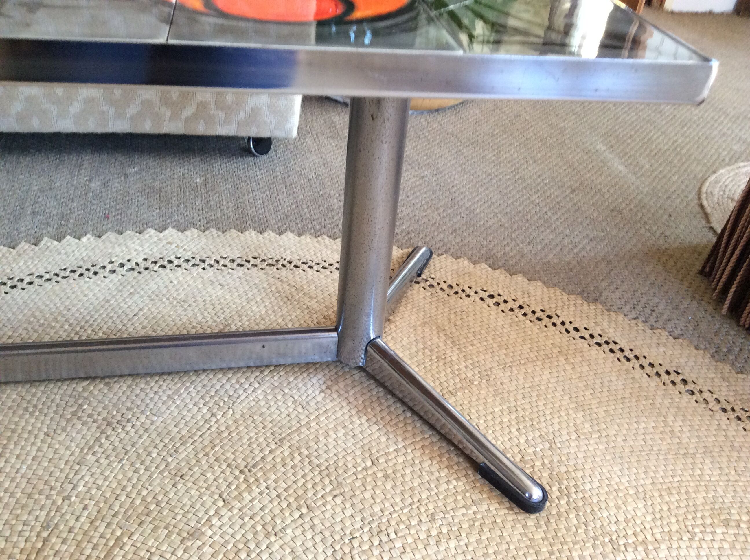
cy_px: 280
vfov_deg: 44.1
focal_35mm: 32
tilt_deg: -35.0
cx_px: 375
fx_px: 692
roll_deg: -5.3
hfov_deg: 56.9
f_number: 2.4
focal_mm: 3.3
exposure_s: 1/25
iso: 100
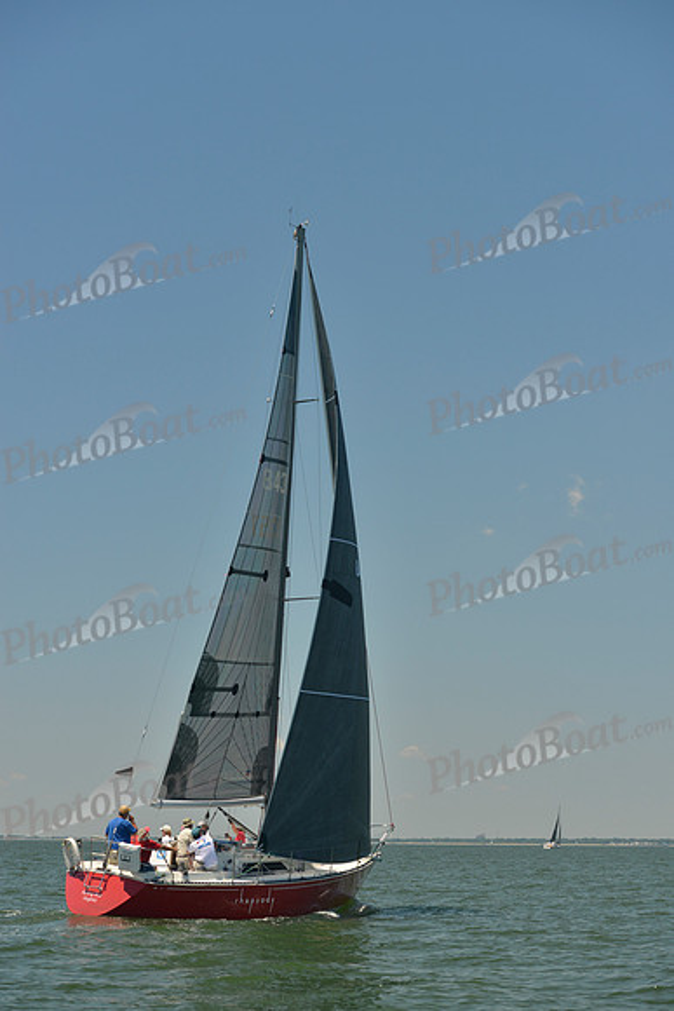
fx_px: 1965
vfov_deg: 28.8
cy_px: 506
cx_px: 337
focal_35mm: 70
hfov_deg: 19.5
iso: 200
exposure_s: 1/640
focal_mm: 70
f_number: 6.3
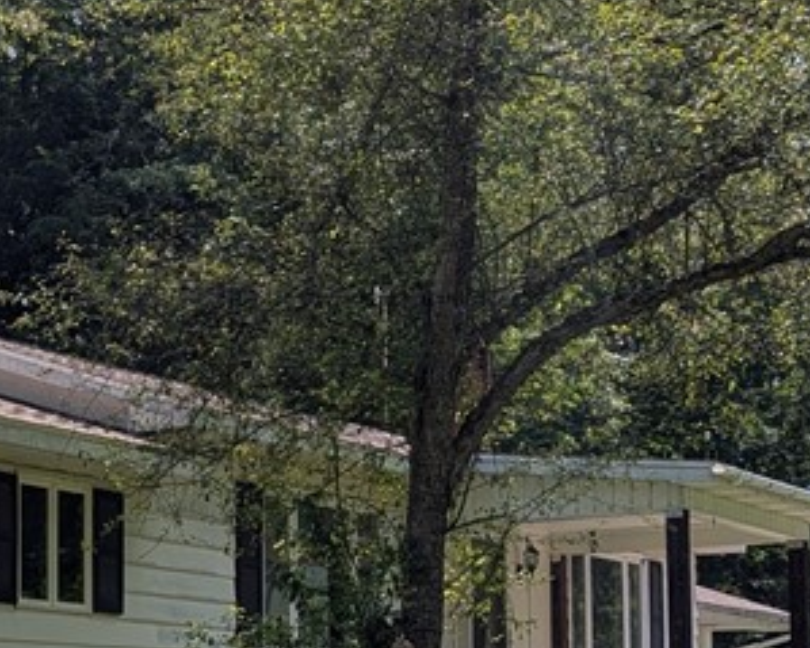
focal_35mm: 80
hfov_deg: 22.1
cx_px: -153
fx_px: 1917
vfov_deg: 18.8
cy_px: 610
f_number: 1.68
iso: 16
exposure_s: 1/1361
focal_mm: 6.9
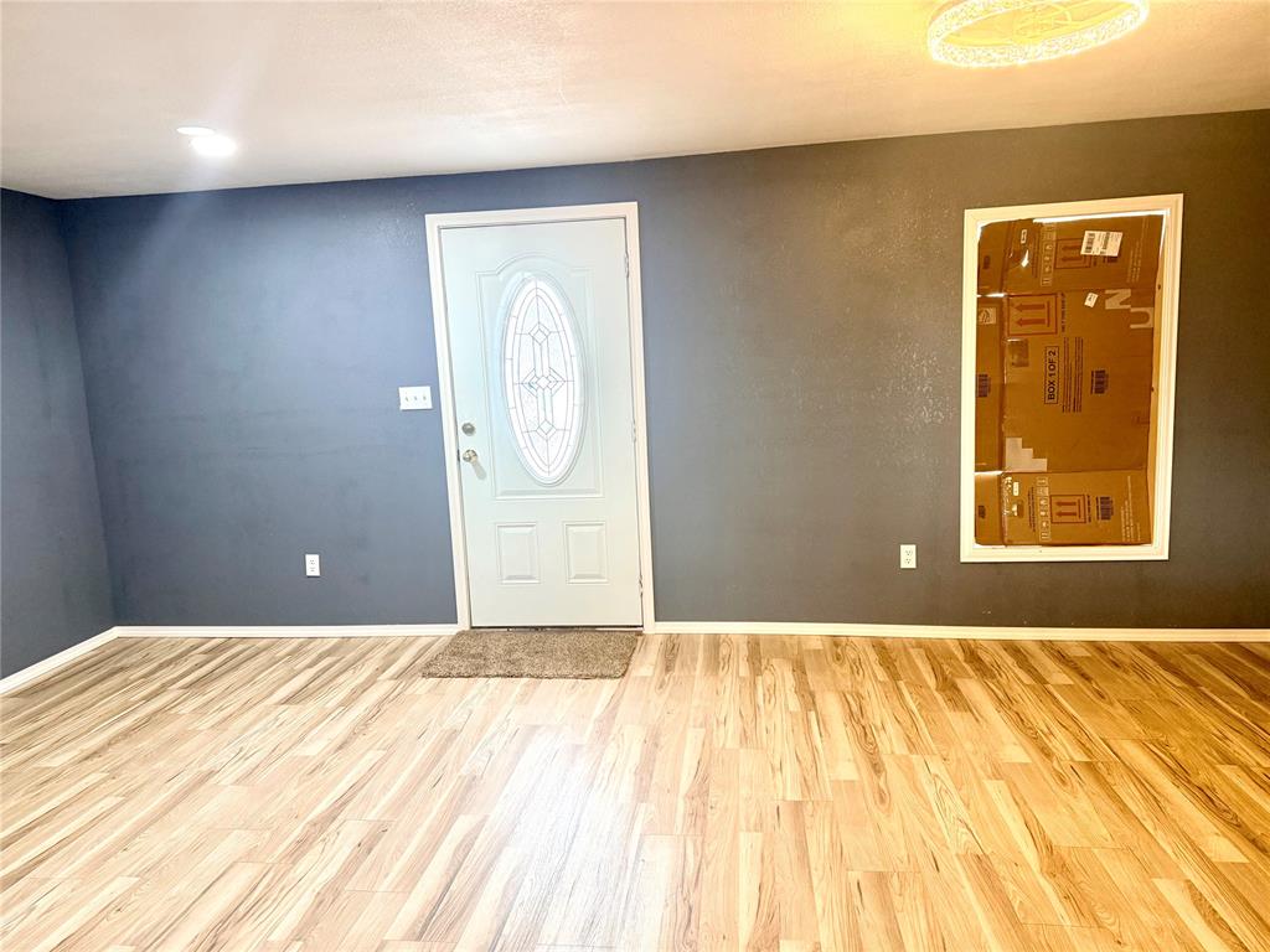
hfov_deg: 71.6
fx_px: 881
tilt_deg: -6.8
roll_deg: +2.7
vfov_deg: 56.8
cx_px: 635
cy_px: 476
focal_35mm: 24
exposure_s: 1/120
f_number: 1.78
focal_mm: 6.76
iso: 320
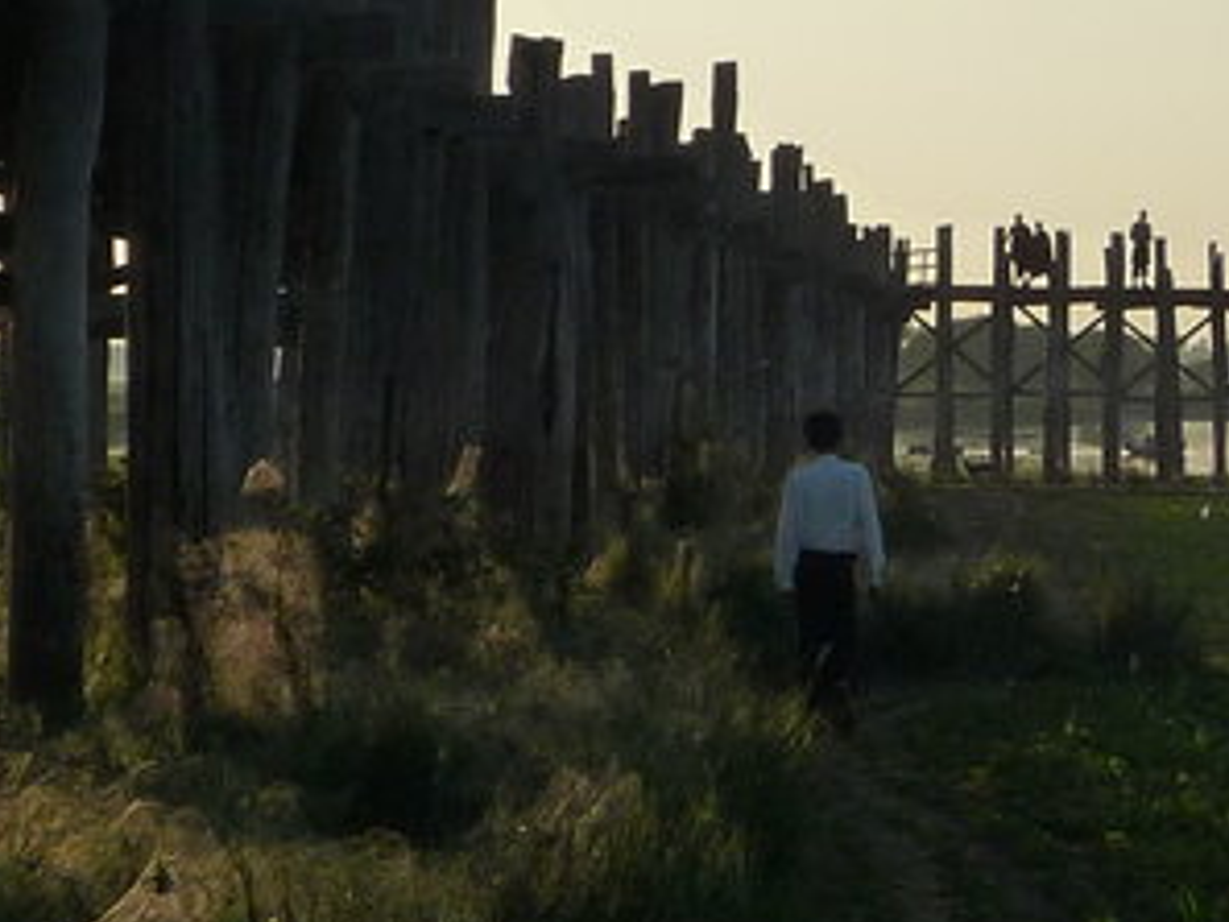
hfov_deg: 12.3
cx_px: 1167
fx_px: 5647
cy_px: 240
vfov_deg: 9.3
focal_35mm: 159
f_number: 5
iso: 160
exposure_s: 1/1000
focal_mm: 7.3
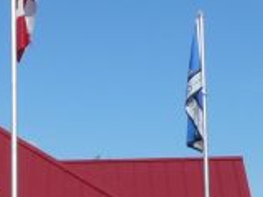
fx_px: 1064
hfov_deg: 11.6
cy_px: 194
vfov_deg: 10.5
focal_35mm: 140
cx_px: -365
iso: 100
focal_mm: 4.6
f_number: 6.3
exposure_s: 1/400
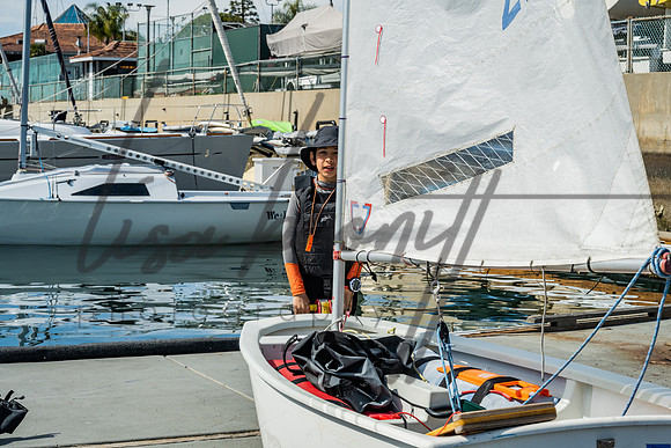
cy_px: 224
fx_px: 1230
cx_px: 336
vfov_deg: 20.6
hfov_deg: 30.5
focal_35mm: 66
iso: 250
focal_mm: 66
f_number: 10
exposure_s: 1/250
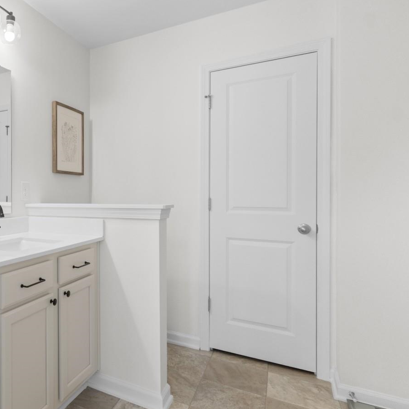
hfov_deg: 58.0
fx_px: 307
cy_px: 192
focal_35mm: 23
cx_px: 43
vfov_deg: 67.2
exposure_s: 1/1.25
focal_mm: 10
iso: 100
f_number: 4.5
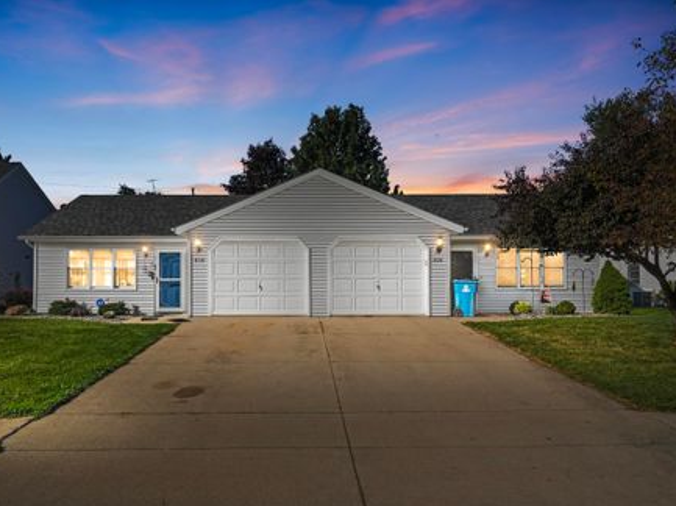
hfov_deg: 59.8
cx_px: 298
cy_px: 258
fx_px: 585
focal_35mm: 30
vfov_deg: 46.7
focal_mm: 18
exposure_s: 1/3200
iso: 500
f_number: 6.3
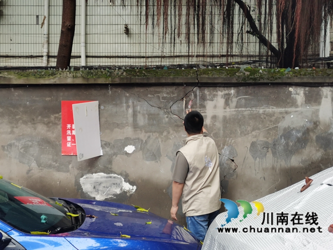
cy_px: 125
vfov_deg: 29.1
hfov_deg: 38.2
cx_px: 166
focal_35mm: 50
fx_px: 481
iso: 125
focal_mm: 5.58
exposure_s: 1/100
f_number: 1.8
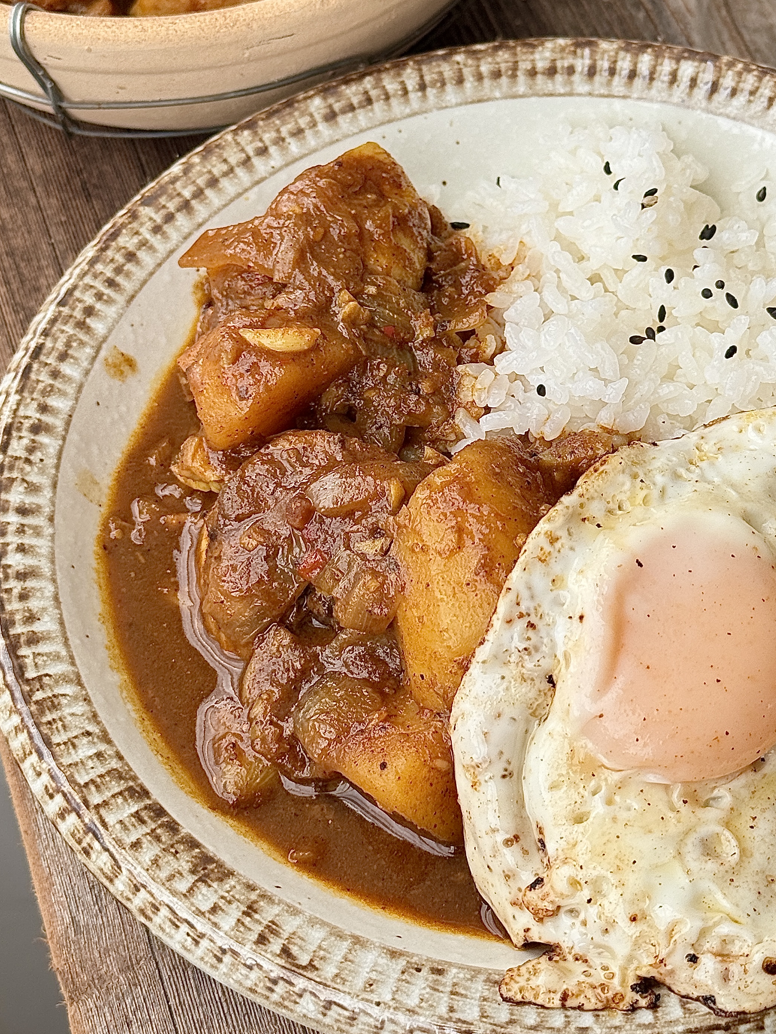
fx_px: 2033
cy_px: 485
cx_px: 464
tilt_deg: -58.5
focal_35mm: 68
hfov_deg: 21.6
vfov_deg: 28.6
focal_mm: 6.86
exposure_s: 1/390
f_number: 1.78
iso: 64
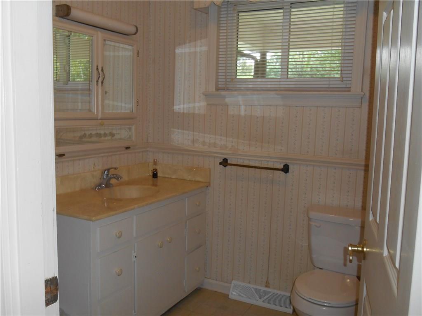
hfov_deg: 52.6
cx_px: 211
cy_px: 158
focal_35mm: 35
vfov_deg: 40.7
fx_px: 427
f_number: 3.7
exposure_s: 1/30
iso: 200
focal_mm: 6.3
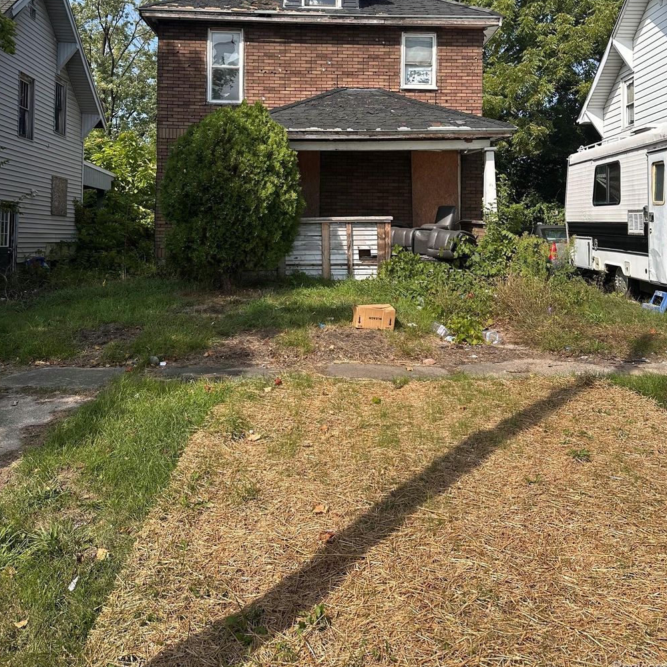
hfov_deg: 55.6
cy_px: 221
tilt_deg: +2.6
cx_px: 338
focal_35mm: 29
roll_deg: +0.3
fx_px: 632
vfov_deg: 54.5
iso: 80
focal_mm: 6.86
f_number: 1.78
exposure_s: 1/2967
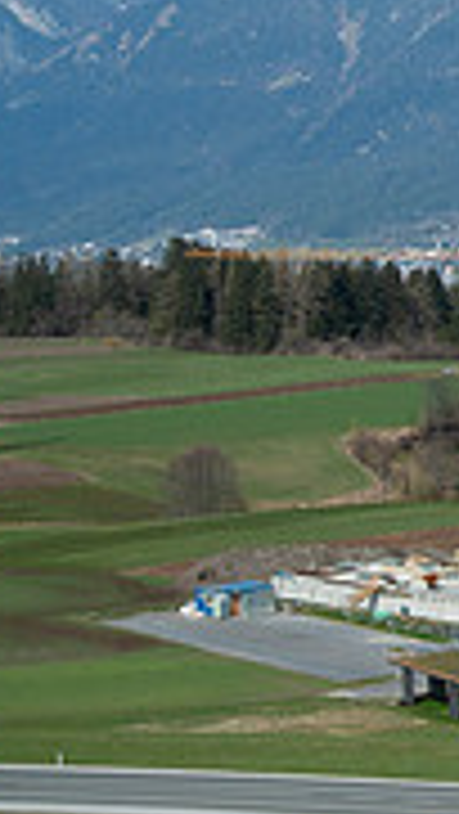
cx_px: 1274
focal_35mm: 148
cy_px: 135
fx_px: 3198
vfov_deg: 14.4
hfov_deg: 7.4
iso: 200
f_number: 11
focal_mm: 44
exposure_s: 1/500
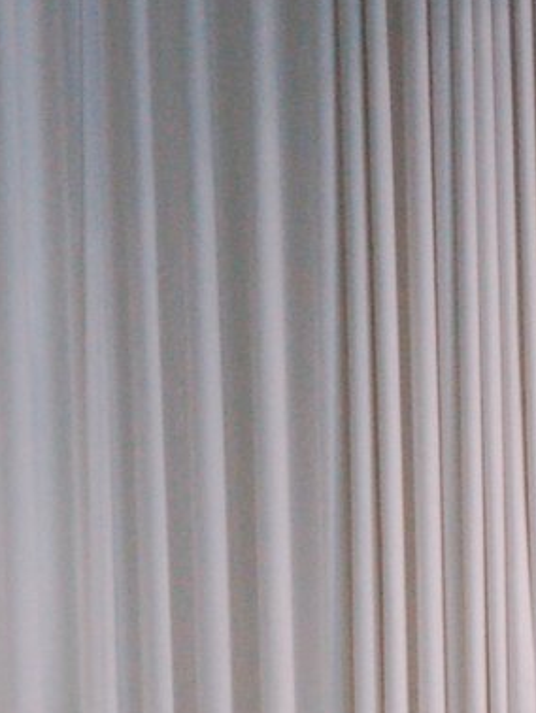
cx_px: 1157
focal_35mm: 381
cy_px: 1090
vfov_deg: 5.2
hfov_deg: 3.9
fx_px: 7857
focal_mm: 50
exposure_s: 1/125
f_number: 3.2
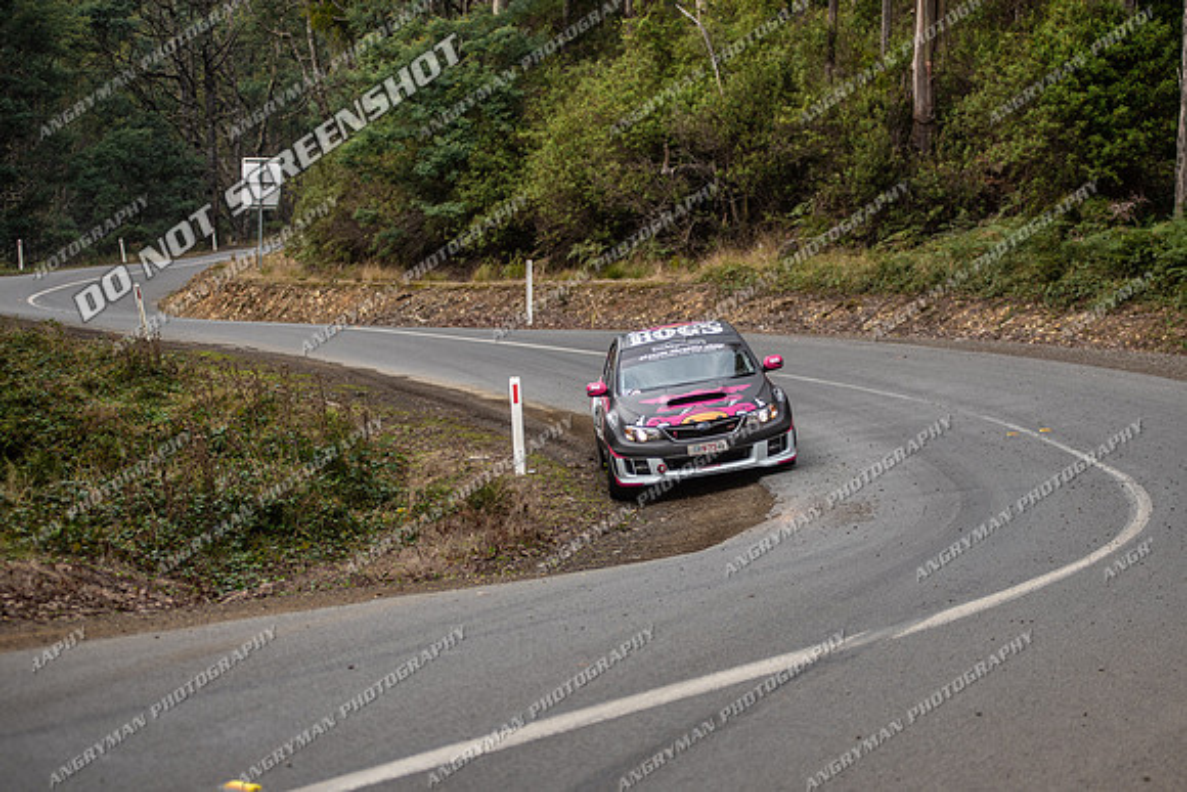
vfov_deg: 14.8
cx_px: 684
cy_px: 432
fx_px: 3042
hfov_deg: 22.1
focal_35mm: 92
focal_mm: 80
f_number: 2.8
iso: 250
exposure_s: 1/640
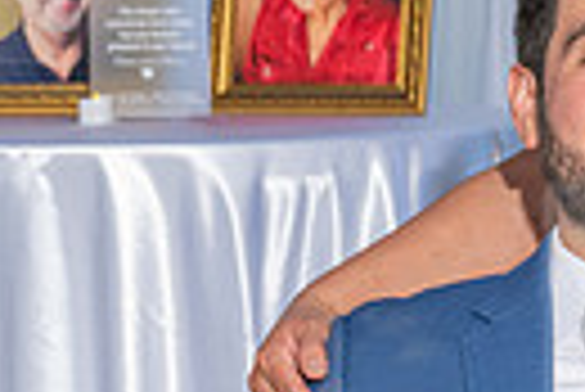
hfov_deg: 7.8
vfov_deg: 5.4
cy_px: 331
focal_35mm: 255
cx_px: 988
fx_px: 4148
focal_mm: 53
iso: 640
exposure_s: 1/160
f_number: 5
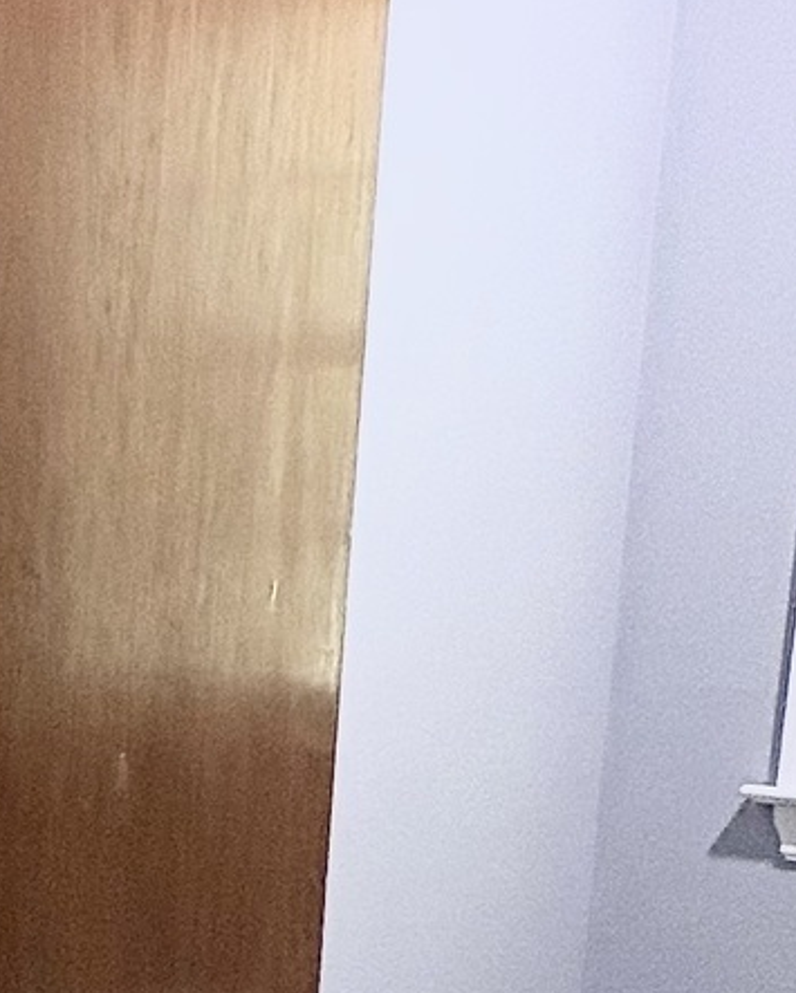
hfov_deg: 17.5
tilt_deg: -9.2
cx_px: -644
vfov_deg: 26.1
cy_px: 829
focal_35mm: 71
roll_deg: +1.3
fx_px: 2089
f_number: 2.2
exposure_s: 1/60
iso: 200
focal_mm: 2.22
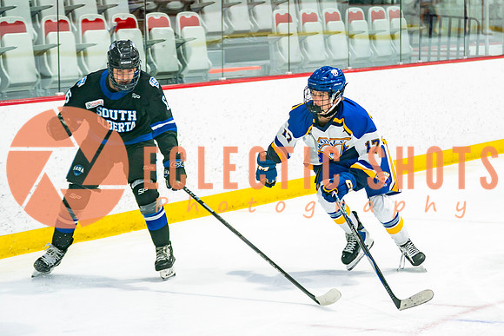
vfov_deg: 9.3
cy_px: 145
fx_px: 2071
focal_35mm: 148
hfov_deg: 13.8
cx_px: 355
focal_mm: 88
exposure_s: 1/640
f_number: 2.8
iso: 500
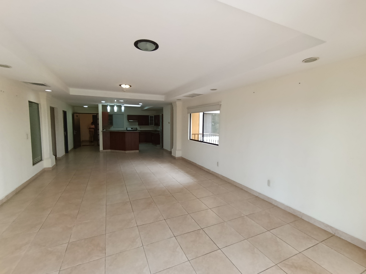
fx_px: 159
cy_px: 137
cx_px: 183
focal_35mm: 15
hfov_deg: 98.2
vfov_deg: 81.7
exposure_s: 1/100
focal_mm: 1.65
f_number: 2.2
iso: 211
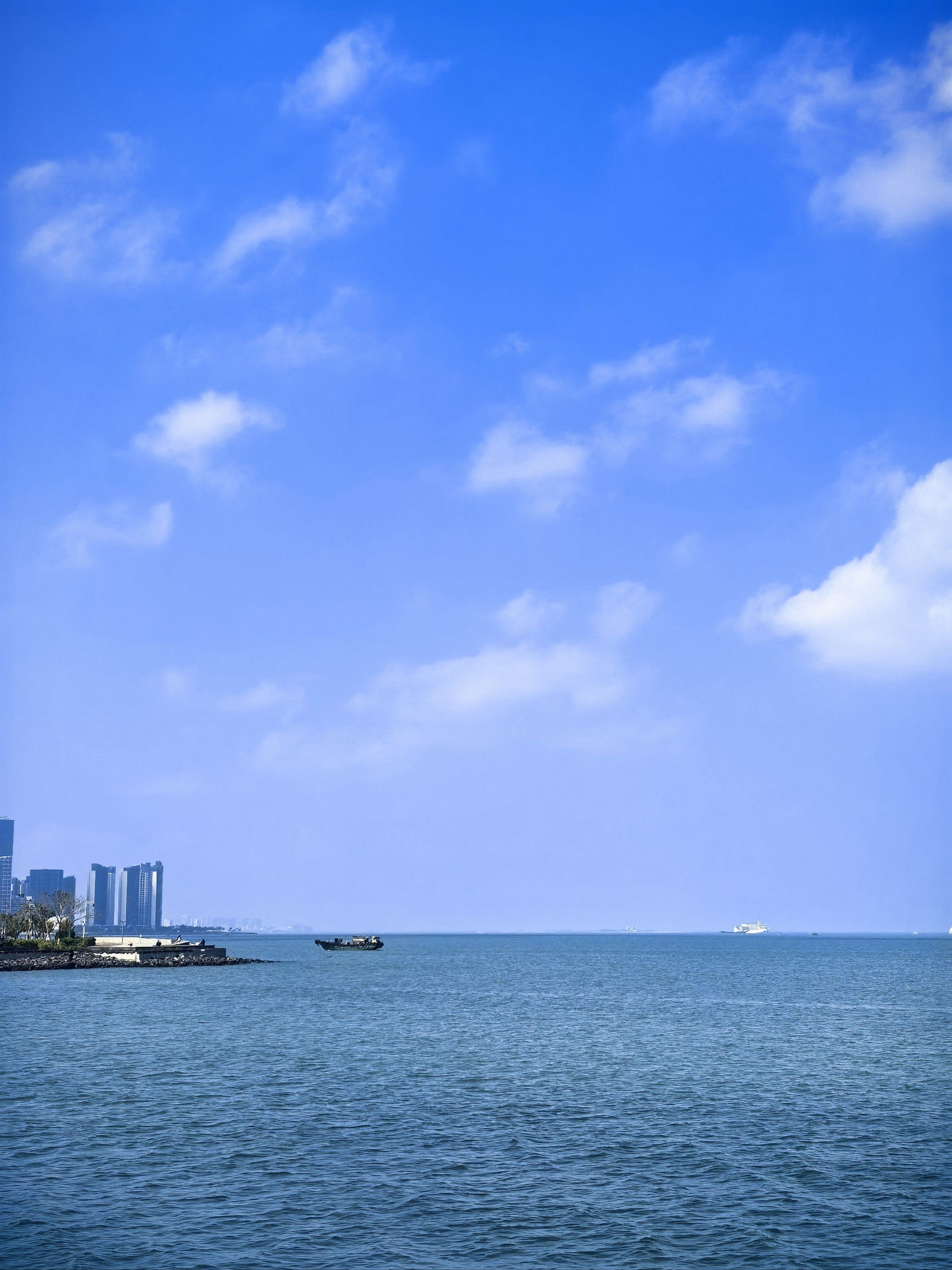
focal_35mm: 50
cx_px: 476
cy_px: 635
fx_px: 1834
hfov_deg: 29.1
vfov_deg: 38.2
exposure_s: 1/3333
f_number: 2
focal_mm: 5.75
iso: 50
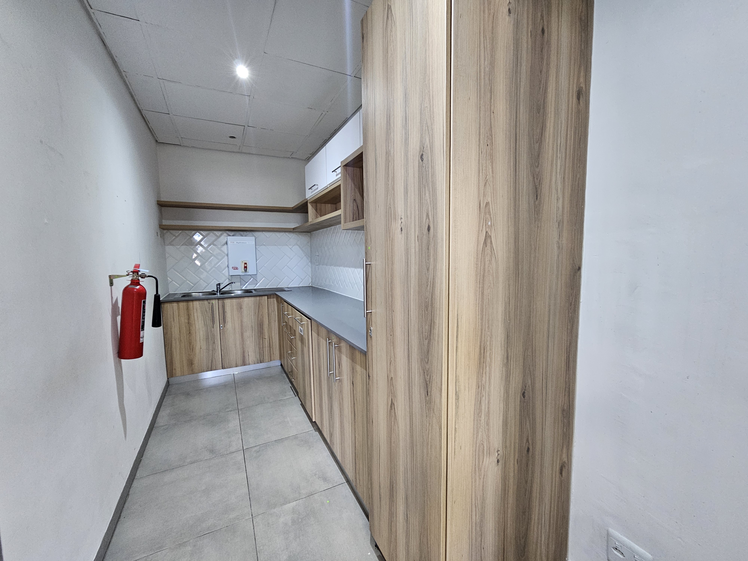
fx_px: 281
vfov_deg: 89.9
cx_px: 374
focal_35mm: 13
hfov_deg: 106.2
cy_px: 280
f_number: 2.2
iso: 640
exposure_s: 1/33.3
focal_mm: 2.2
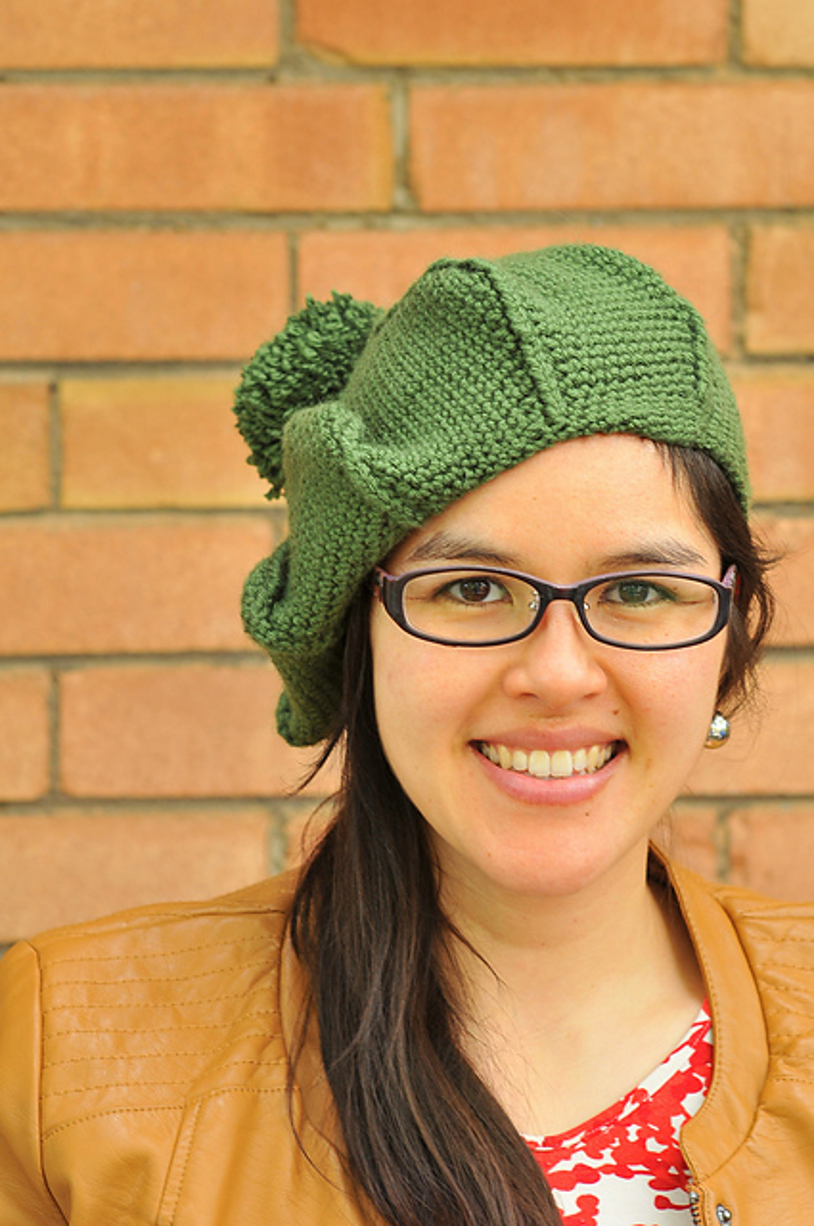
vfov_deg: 16.1
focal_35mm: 128
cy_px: 613
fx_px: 4336
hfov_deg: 10.7
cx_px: 407
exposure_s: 1/60
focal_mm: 85
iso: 250
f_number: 4
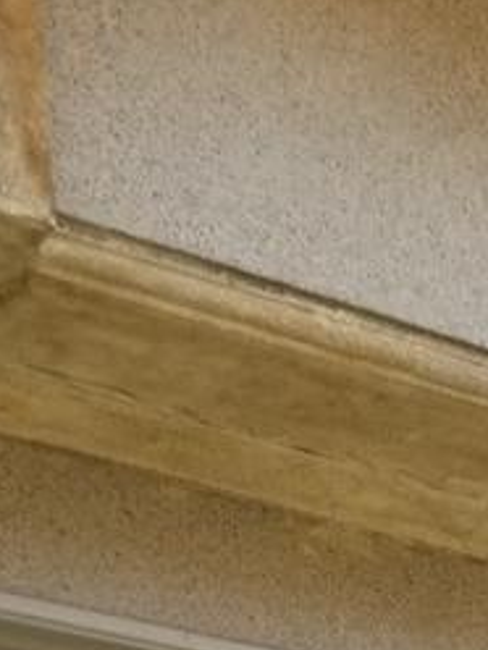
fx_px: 2368
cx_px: 1002
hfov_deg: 10.7
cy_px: 1559
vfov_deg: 12.4
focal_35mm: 126
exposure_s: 1/344
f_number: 1.7
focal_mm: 4.3
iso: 50
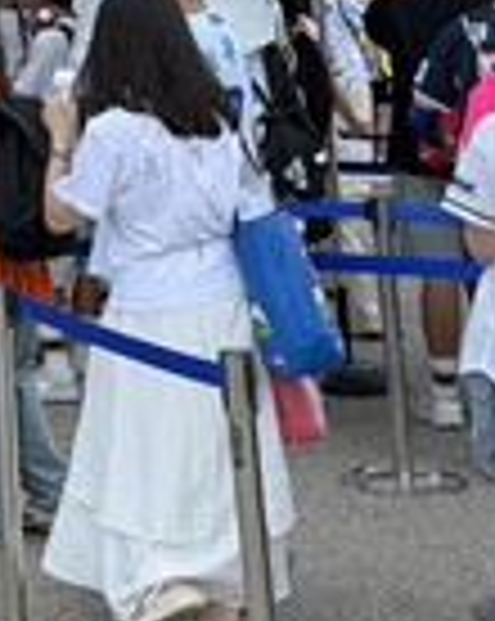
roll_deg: +2.2
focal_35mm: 114
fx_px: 2092
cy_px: -196
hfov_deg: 11.4
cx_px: -670
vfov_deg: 16.0
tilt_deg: +5.4
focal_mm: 6.76
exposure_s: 1/2525
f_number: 1.78
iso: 100
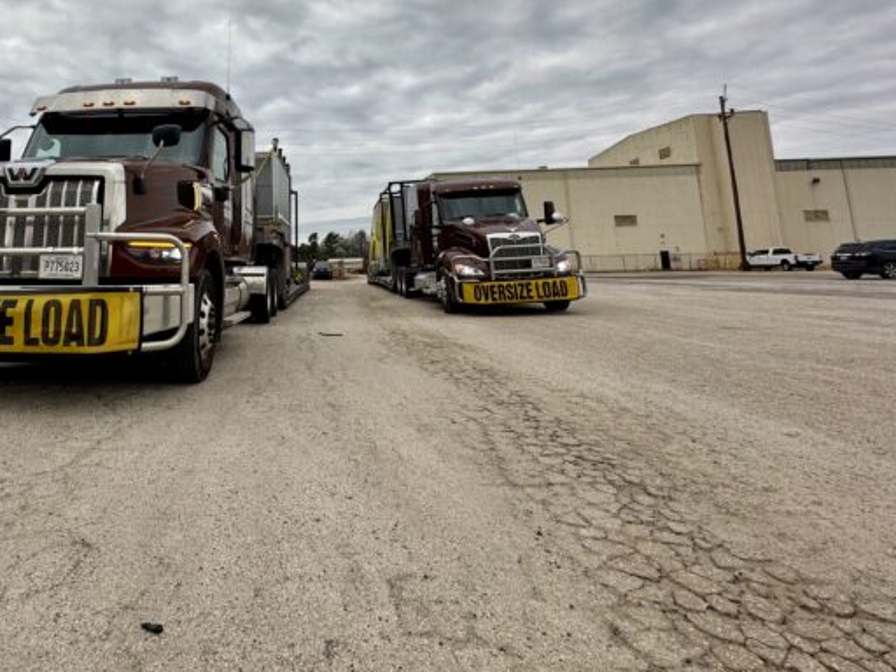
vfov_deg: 60.7
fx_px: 544
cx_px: 266
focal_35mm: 21
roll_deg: +1.2
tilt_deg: +9.8
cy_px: 187
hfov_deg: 75.3
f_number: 2.2
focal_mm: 2.22
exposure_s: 1/968
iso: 50
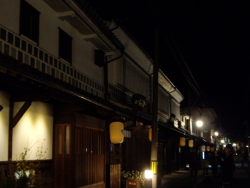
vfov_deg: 29.0
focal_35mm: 50
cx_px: 120
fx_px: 361
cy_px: 119
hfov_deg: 38.2
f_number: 2.7
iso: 200
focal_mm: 6.2
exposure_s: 1/4
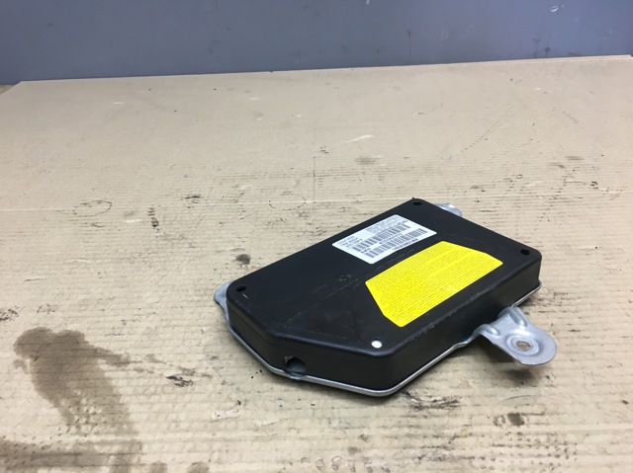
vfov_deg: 48.2
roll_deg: +1.9
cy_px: 236
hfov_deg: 61.7
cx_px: 316
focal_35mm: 29
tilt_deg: -29.9
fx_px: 530
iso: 64
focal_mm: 4.15
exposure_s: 1/33
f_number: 2.2
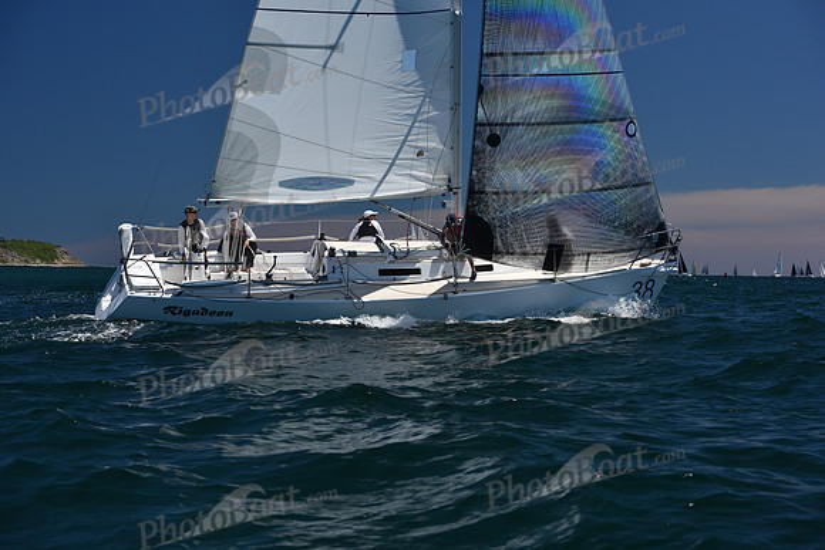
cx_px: 412
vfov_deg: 19.5
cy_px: 275
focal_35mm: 70
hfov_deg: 28.8
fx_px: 1604
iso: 250
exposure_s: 1/800
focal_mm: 70
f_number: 6.3
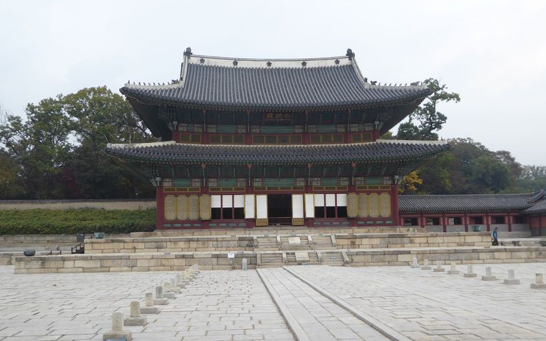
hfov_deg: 50.4
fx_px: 580
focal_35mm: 39
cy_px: 206
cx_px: 273
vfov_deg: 32.6
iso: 80
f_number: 3.7
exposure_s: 1/100
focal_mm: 6.3
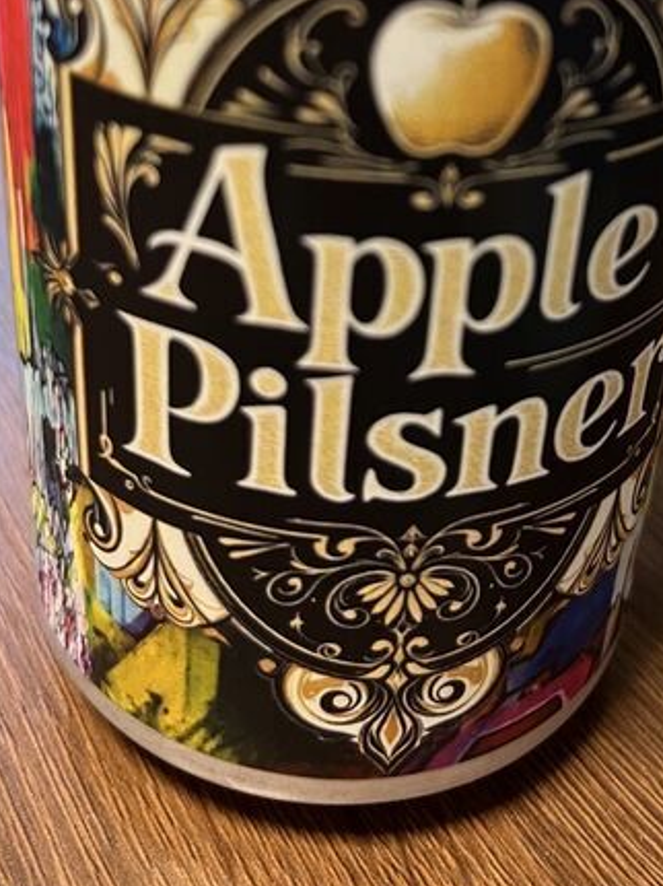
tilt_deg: -27.1
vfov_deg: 39.2
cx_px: 383
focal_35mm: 46
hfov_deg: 31.4
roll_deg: -4.3
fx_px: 1176
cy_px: 142
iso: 250
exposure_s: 1/60
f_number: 1.6
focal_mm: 5.1
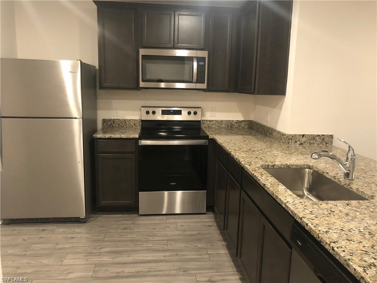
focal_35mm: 28
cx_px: 188
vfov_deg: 49.7
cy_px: 142
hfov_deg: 63.4
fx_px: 305
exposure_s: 1/15
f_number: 1.8
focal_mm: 4
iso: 50
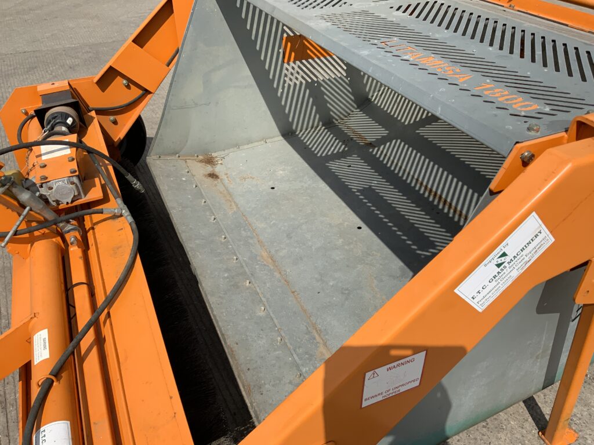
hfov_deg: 61.7
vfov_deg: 48.2
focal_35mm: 29
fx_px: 498
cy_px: 222
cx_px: 297
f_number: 1.8
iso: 20
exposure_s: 1/3125
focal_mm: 3
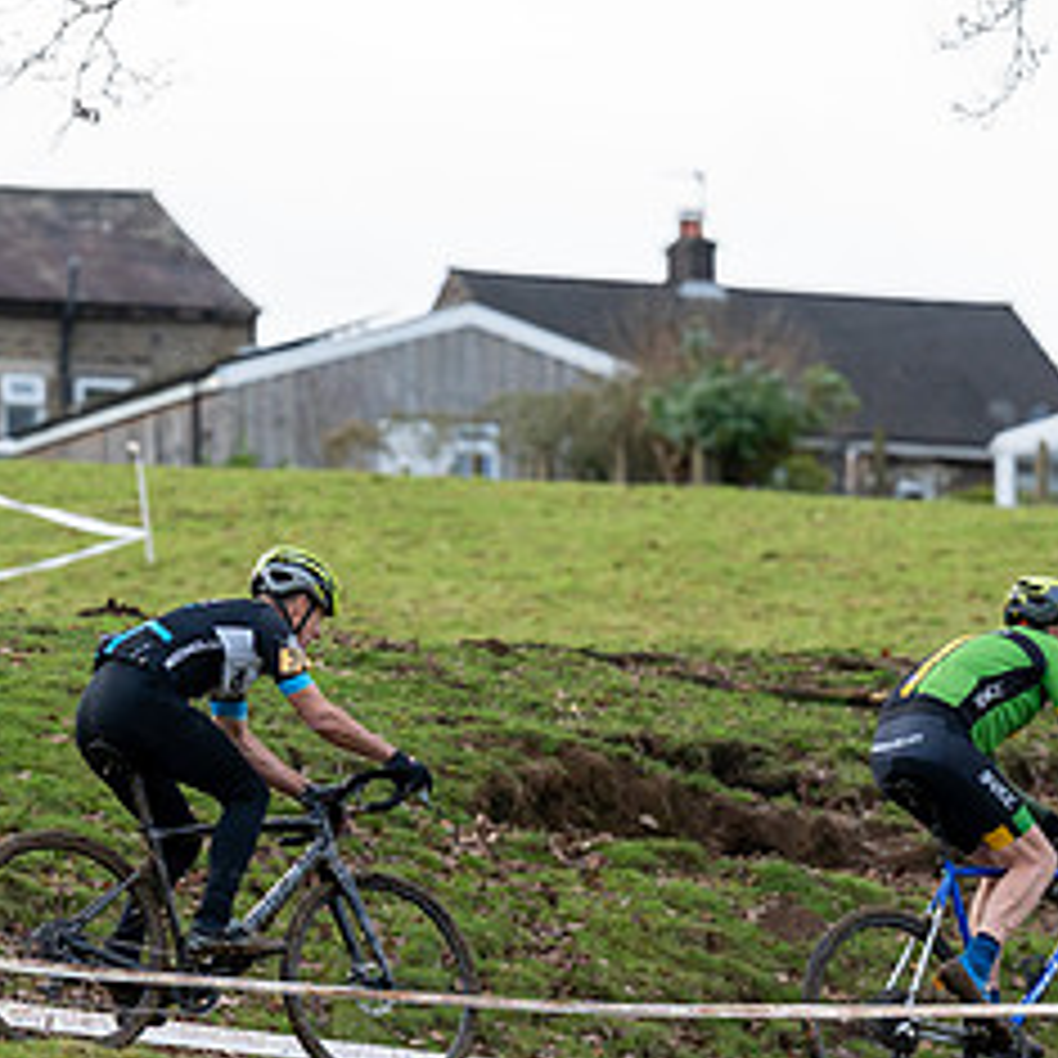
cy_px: 642
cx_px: 221
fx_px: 12137
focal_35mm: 351
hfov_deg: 5.0
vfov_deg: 5.0
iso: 1000
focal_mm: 167
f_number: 3.5
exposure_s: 1/1000
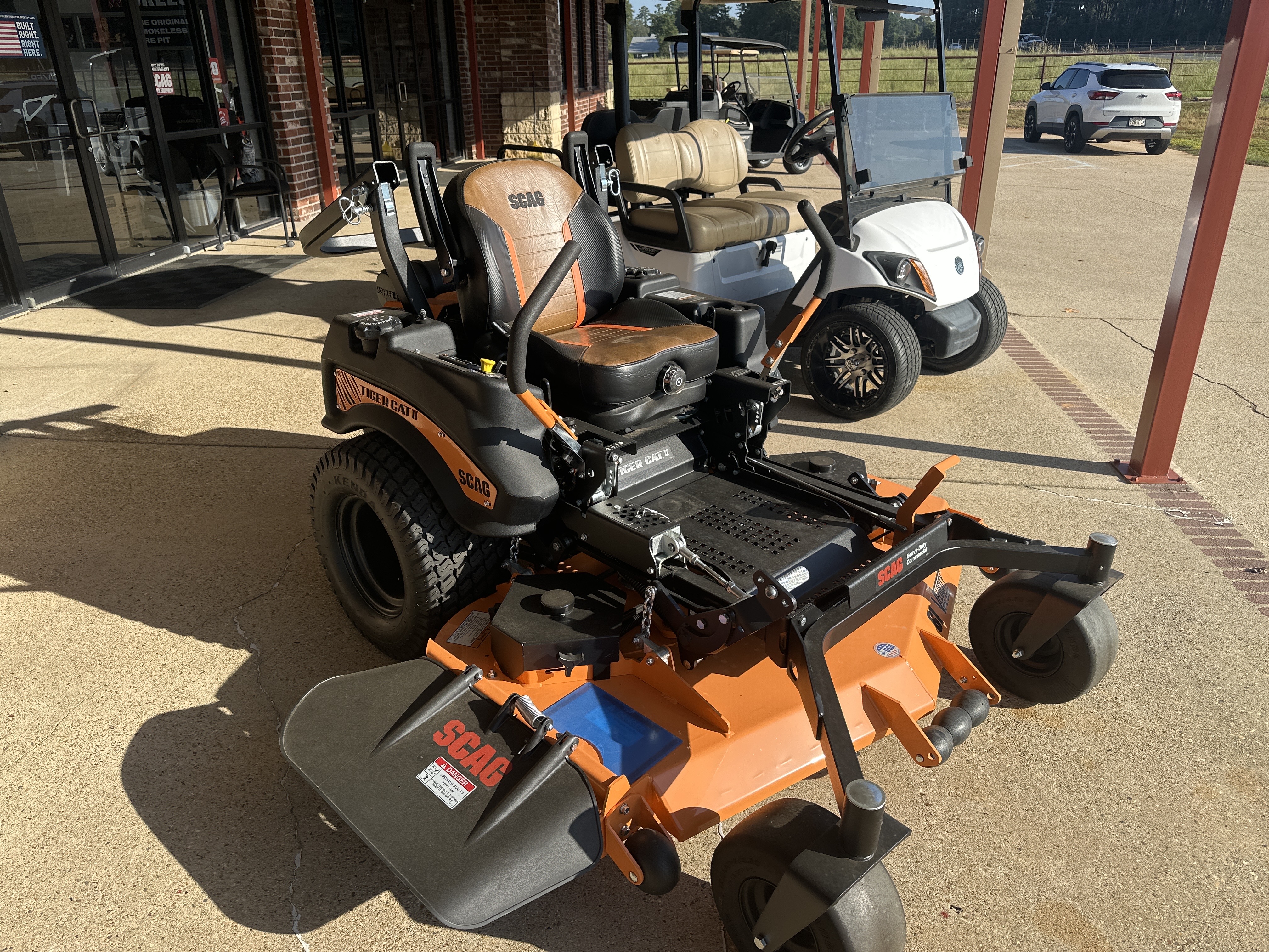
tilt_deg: -24.2
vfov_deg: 56.8
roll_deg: +0.1
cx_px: 634
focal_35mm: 24
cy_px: 476
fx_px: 880
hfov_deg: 71.6
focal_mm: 6.86
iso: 80
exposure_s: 1/2028
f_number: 1.78
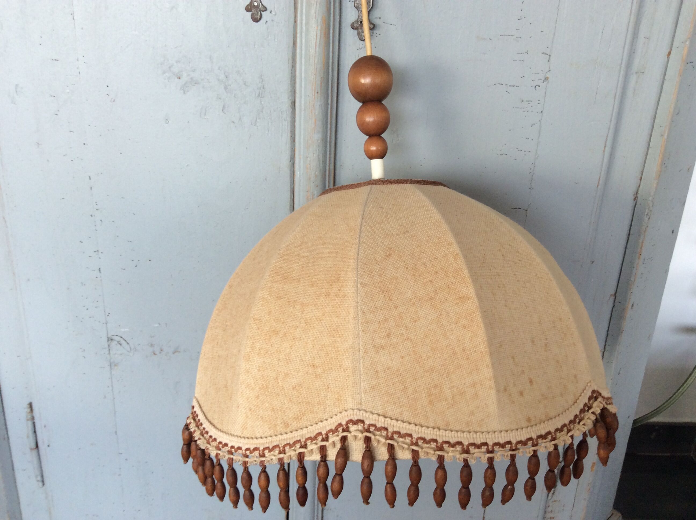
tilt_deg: -22.7
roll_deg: -1.6
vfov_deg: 44.1
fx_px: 642
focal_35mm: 32
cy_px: 260
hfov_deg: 56.9
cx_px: 348
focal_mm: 3.3
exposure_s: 1/25
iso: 50
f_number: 2.4
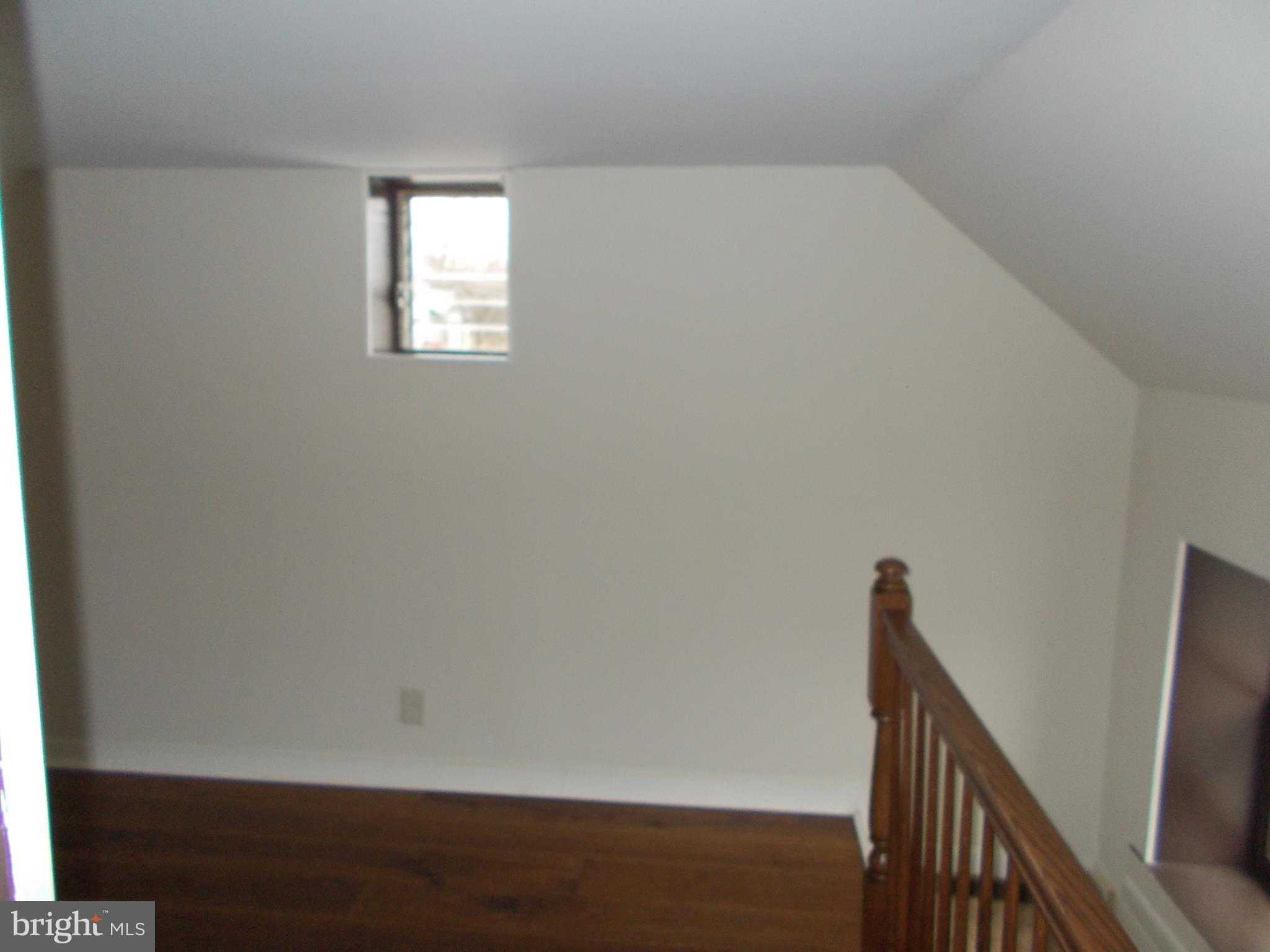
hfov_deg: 67.3
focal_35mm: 26
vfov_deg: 53.1
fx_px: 954
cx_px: 635
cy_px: 476
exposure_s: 1/25
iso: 200
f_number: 3.2
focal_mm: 4.6
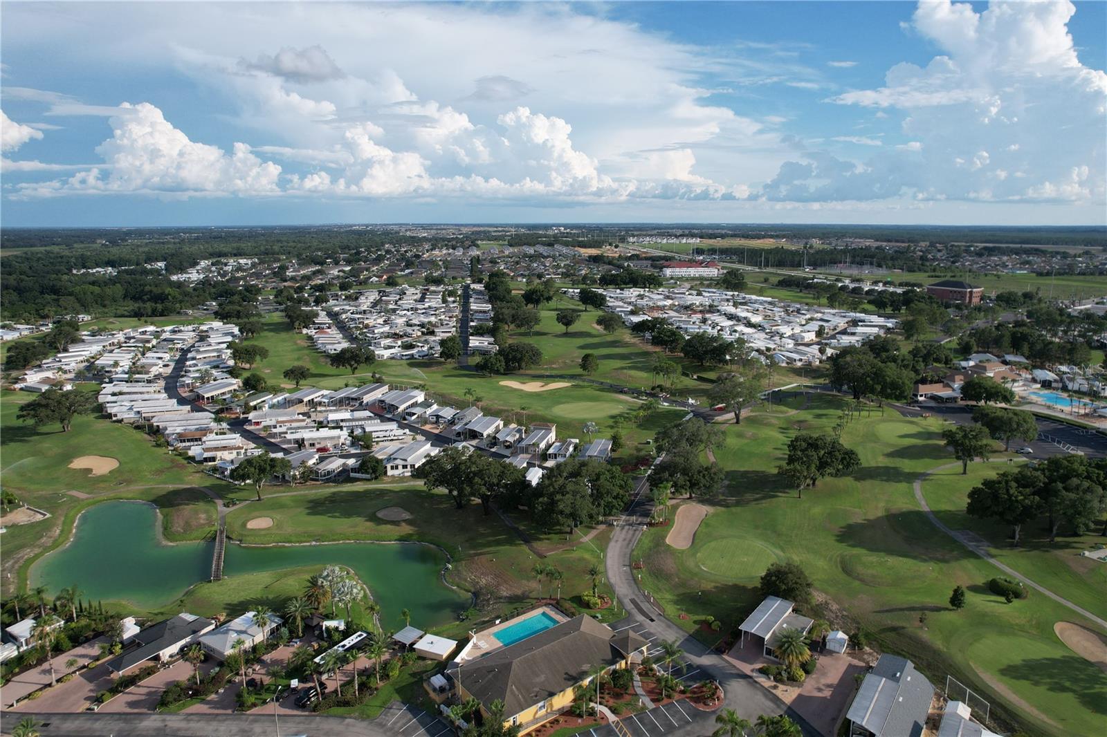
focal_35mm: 22
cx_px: 554
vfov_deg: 57.2
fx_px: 676
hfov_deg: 78.6
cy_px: 368
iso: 130
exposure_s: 1/2500
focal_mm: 8.38
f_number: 2.8
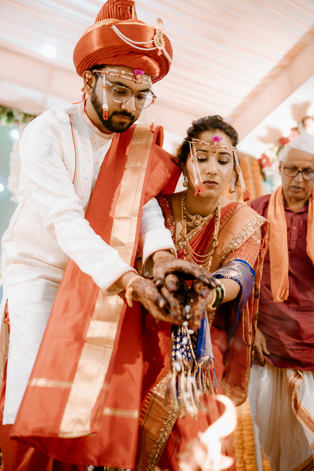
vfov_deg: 54.4
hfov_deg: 37.9
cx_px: 157
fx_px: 458
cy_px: 236
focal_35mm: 35
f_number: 1.8
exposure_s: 1/320
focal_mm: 35
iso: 1000
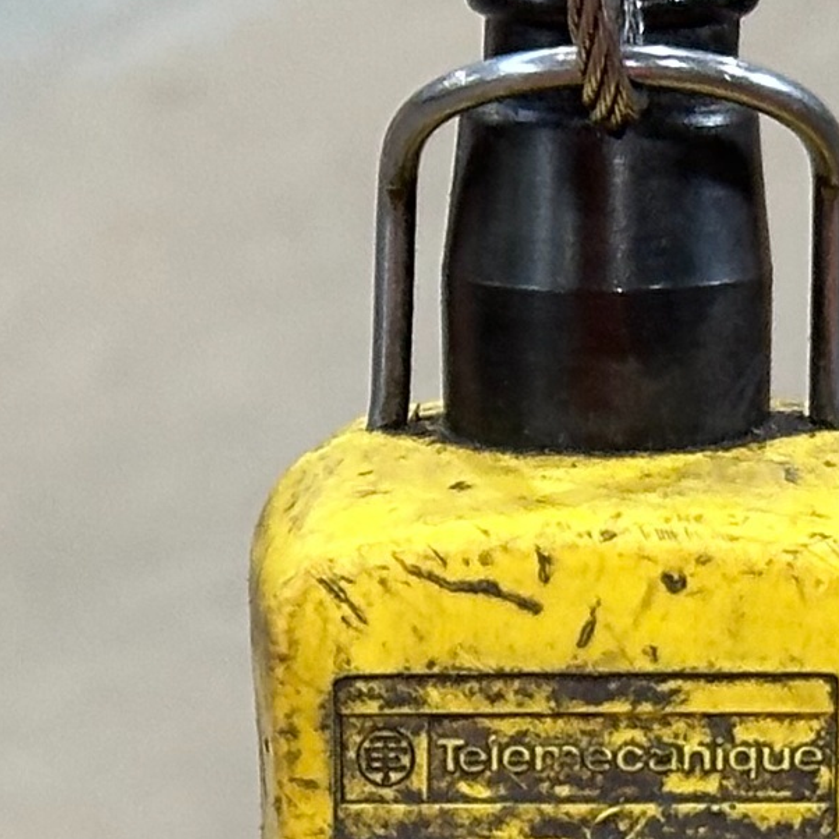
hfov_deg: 7.6
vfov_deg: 7.3
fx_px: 6307
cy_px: 1679
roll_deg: +1.5
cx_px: 418
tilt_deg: -33.2
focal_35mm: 230
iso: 80
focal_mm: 6.86
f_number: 1.78
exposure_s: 1/50
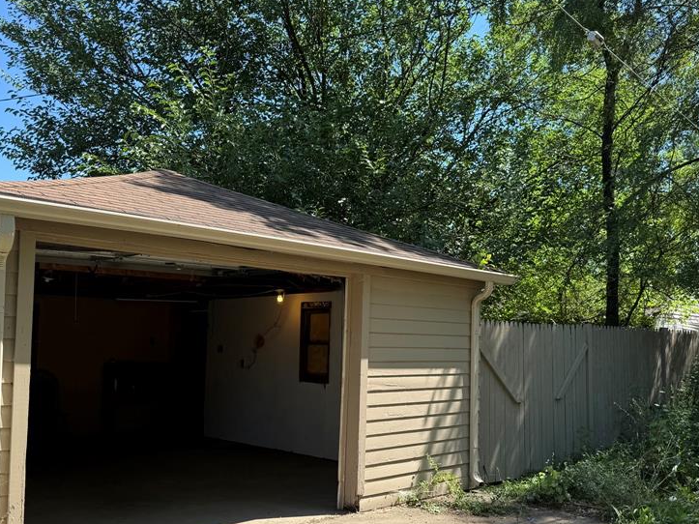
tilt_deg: +2.4
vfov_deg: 41.6
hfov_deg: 53.9
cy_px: 316
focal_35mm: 34
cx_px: 382
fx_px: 686
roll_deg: -0.5
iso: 80
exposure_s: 1/1230
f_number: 1.78
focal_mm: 6.76
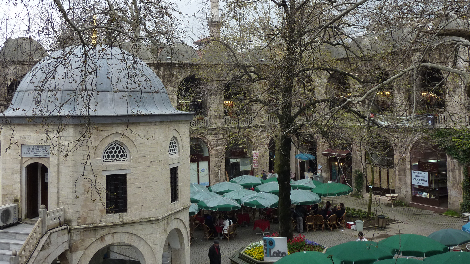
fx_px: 498
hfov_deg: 50.4
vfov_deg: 29.5
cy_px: 85
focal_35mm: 40
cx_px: 208
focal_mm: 5.3
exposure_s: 1/250
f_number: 4
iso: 125
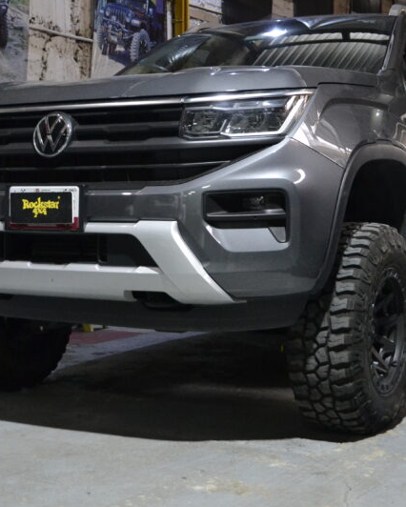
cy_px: 201
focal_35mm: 65
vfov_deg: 29.1
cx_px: 155
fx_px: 976
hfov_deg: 23.5
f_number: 4
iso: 1600
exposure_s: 1/60
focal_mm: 24
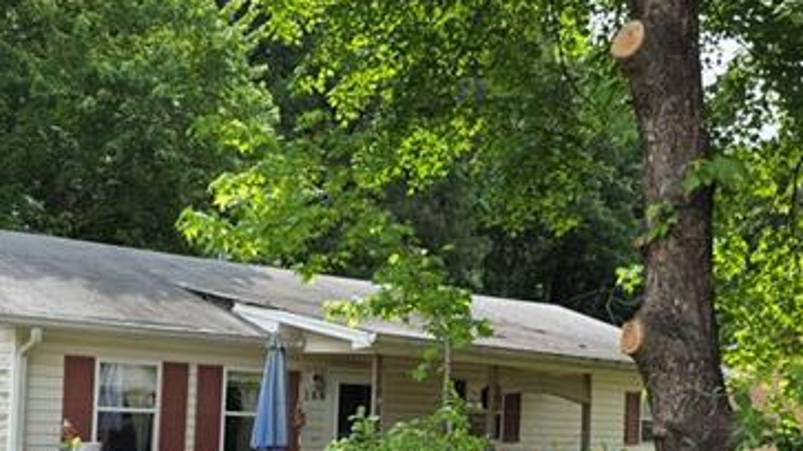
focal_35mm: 53
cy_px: 413
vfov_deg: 22.0
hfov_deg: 39.1
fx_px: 1128
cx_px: 347
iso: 80
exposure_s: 1/2049
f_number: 1.7
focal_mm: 6.3
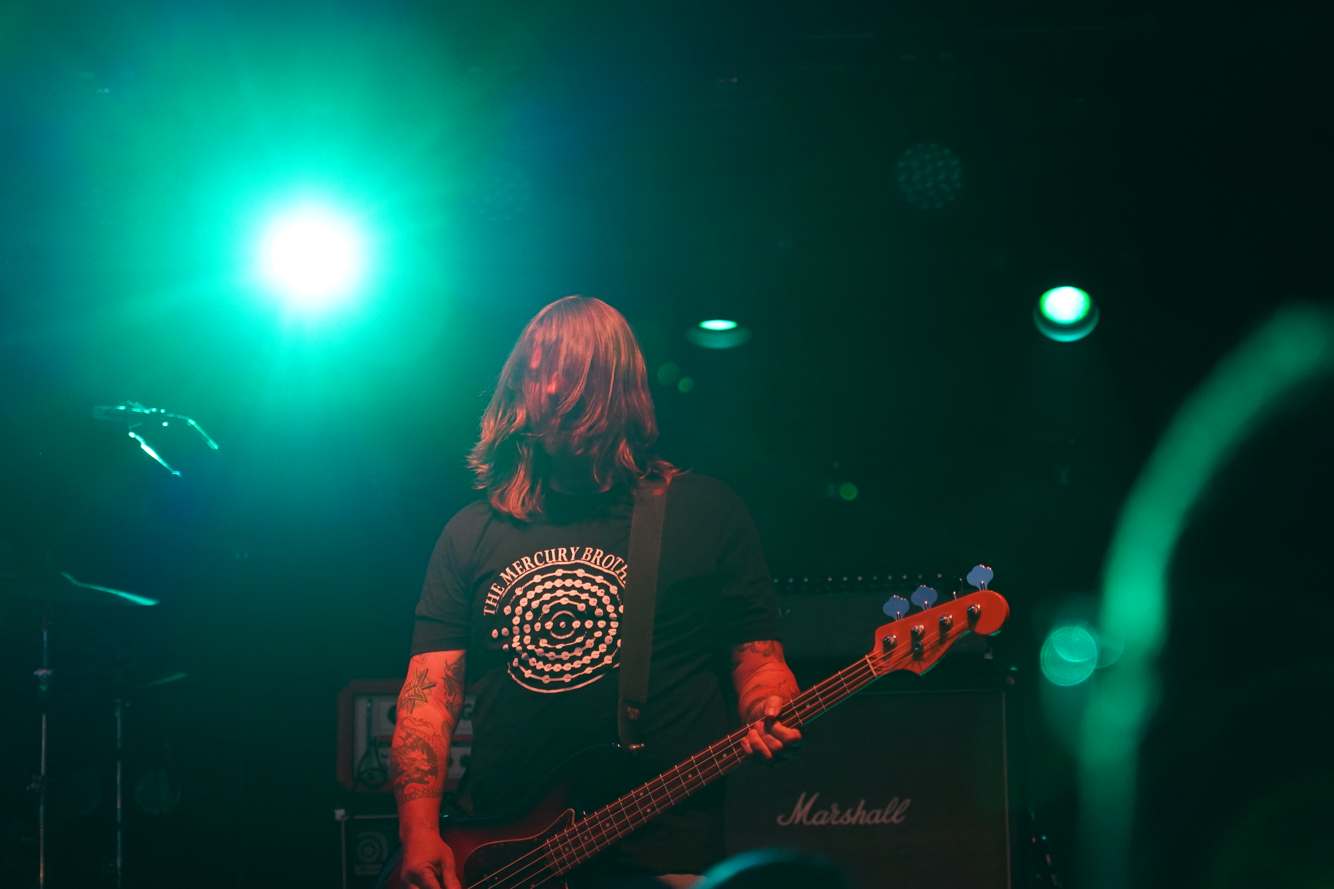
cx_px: 687
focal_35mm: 120
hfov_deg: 17.1
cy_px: 485
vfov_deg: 11.4
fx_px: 4446
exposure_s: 1/160
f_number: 4
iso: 4000
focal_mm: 105
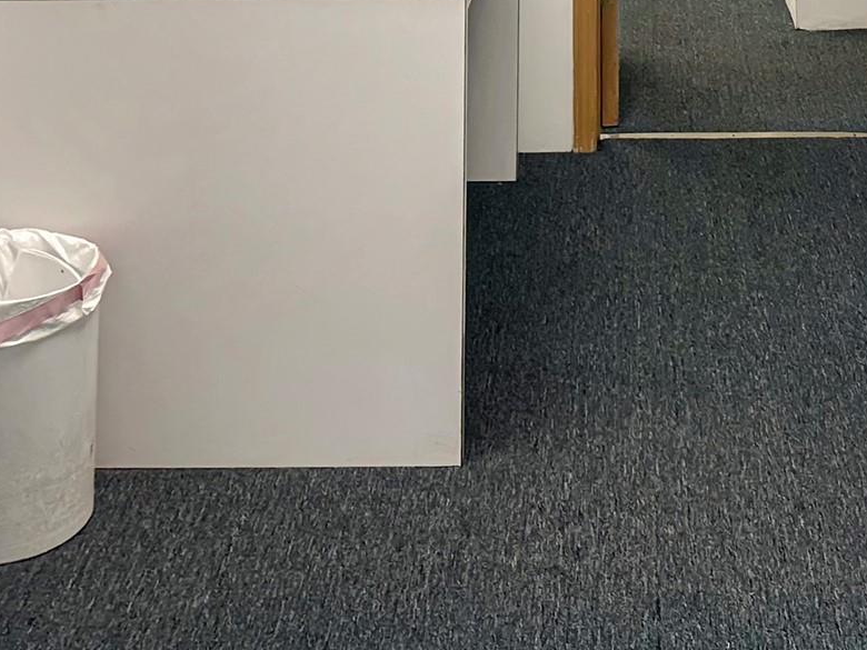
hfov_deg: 30.2
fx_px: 1578
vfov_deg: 21.2
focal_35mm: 63
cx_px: 651
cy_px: -186
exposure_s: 1/120
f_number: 1.78
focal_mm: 6.86
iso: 100
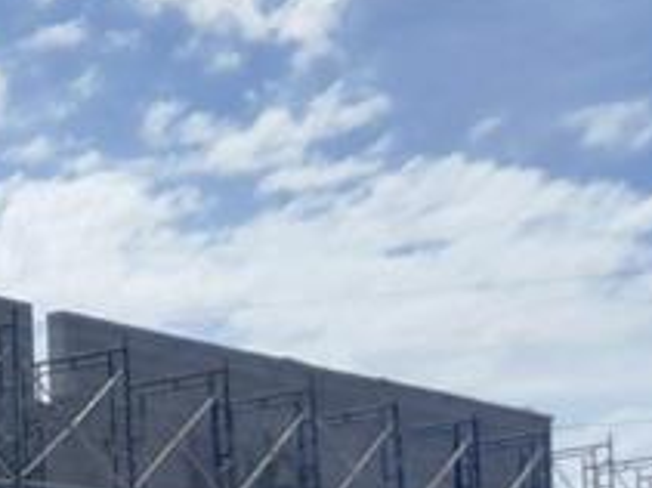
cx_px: -834
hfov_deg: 12.4
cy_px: 967
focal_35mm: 131
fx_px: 2466
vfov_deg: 10.4
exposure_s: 1/613
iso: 40
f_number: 1.8
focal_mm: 4
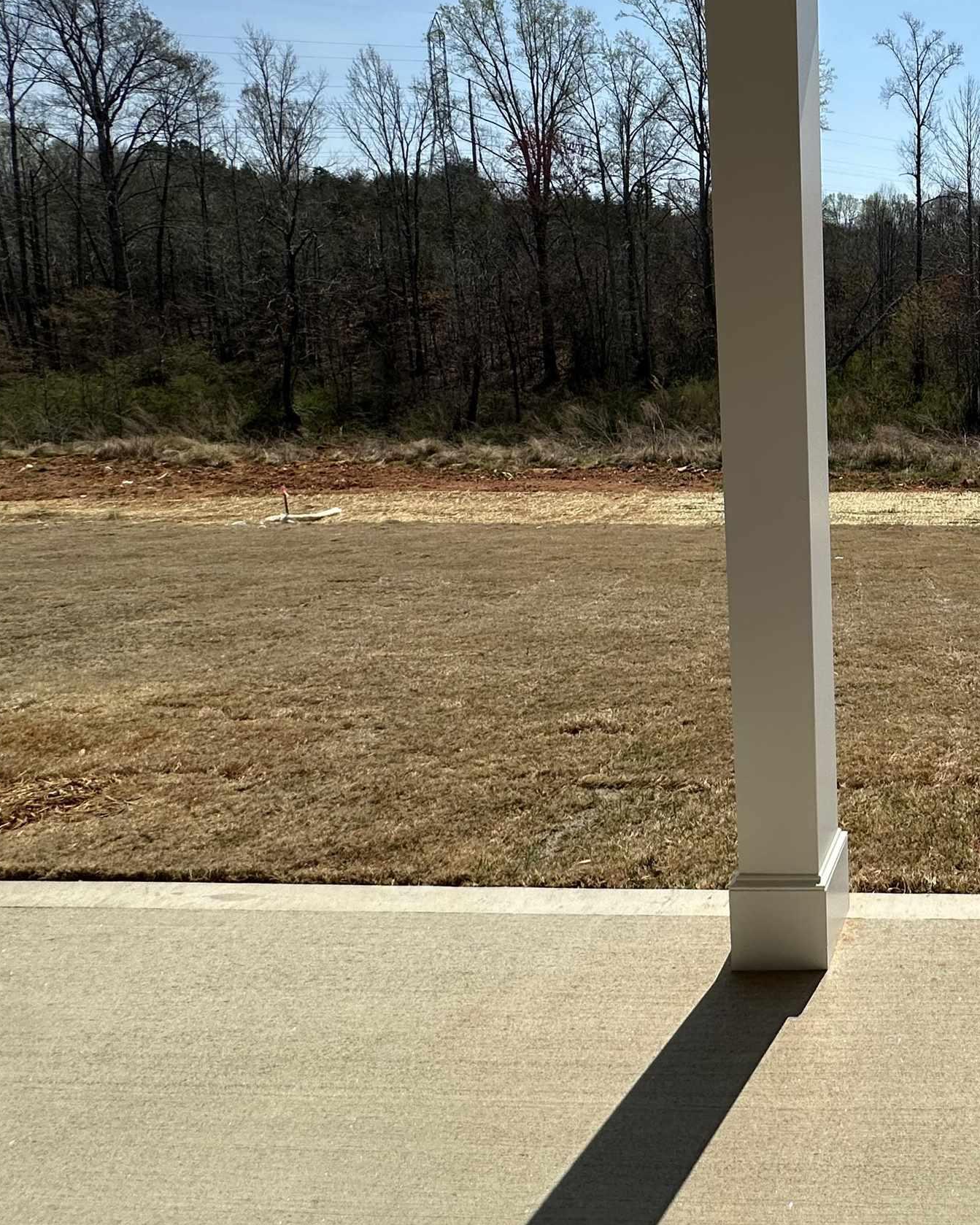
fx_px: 906
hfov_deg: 43.4
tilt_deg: -6.6
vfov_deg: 66.6
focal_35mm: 25
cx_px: 1088
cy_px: 426
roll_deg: -1.0
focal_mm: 2.22
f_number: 2.2
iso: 50
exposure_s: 1/2564
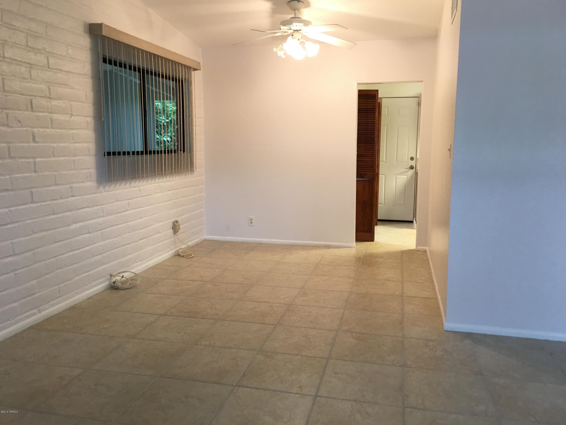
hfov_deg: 61.7
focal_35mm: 29
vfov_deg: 48.2
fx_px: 474
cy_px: 212
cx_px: 283
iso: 40
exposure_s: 1/15
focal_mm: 4.15
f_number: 2.2
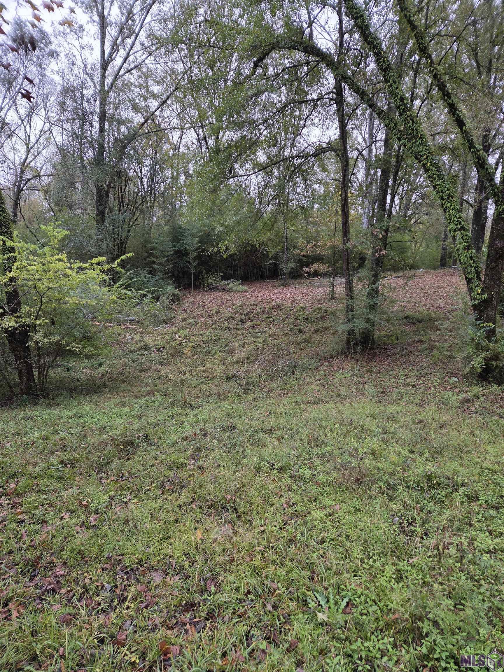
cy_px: 336
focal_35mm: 23
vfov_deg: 73.9
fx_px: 446
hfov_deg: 58.9
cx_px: 252
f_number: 1.8
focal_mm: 5.4
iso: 50
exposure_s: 1/180
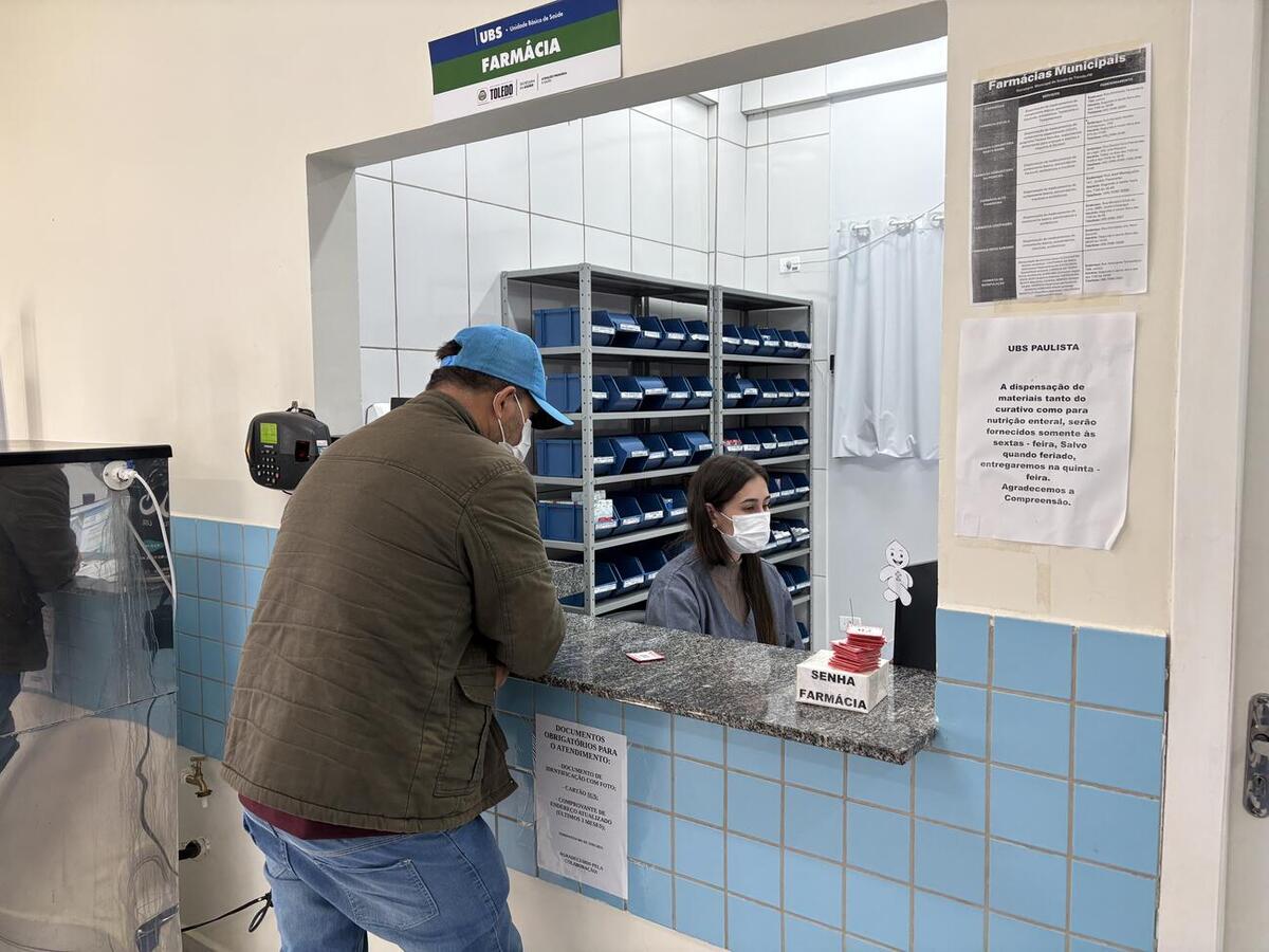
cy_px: 476
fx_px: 953
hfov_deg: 67.3
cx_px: 634
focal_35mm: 26
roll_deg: +1.0
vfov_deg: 53.1
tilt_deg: -4.1
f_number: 1.6
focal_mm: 5.96
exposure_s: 1/120
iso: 125
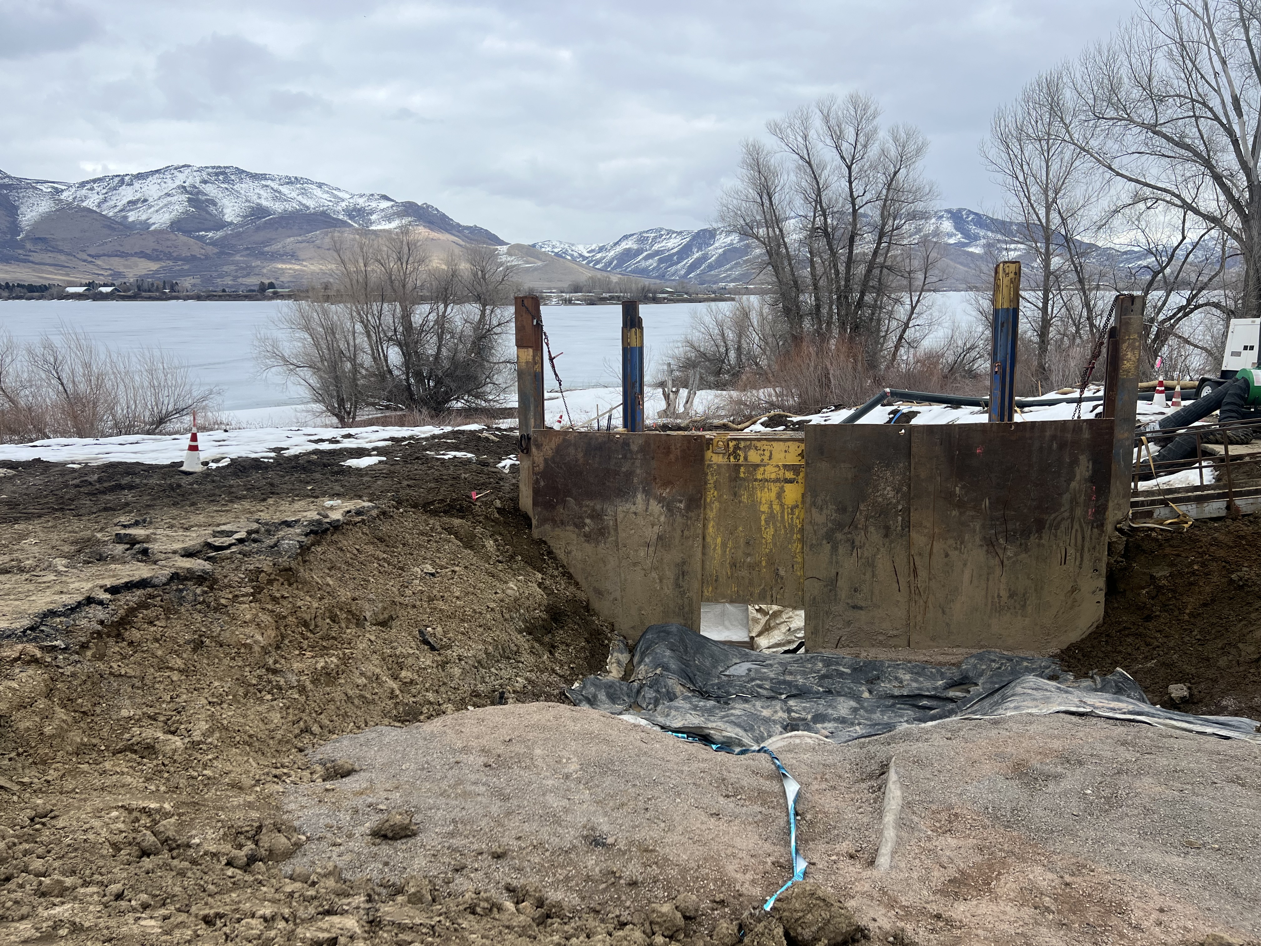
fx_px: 947
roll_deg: +0.8
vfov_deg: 53.1
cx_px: 630
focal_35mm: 26
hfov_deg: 67.3
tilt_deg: -12.0
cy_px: 473
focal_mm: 5.7
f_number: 1.5
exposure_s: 1/2632
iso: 50
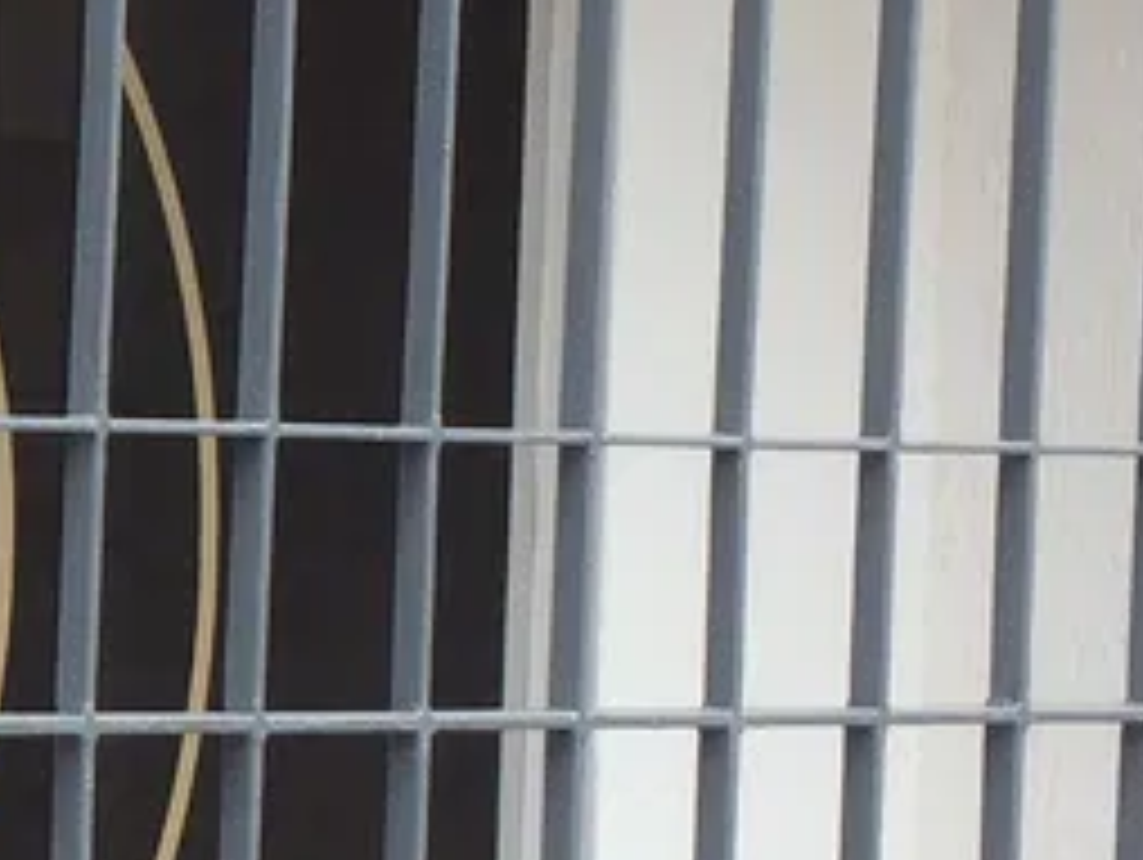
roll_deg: -2.1
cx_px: -680
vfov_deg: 10.2
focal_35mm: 146
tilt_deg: -3.8
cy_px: 446
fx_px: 4825
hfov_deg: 12.7
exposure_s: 1/167
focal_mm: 4.15
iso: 32
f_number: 2.2
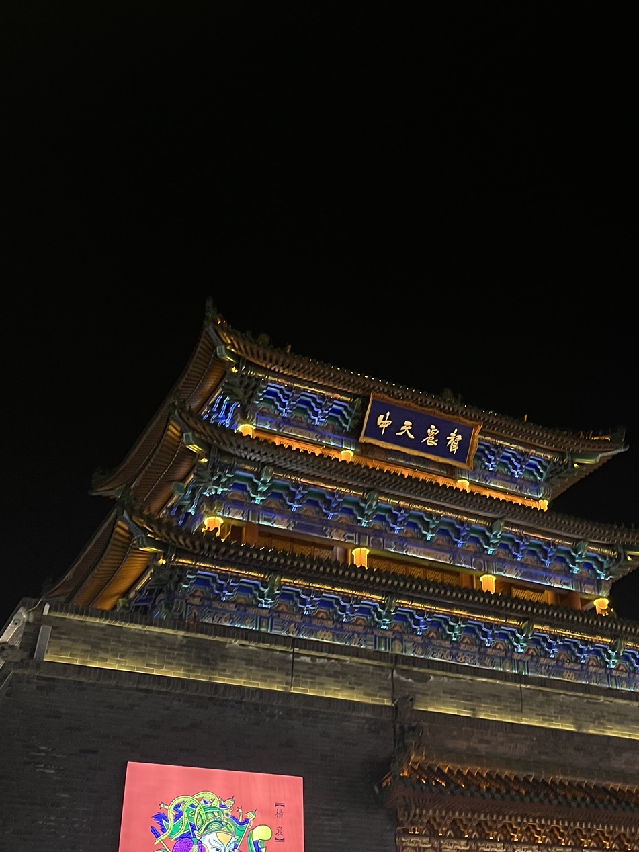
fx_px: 1009
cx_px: 450
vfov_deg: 45.5
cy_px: 333
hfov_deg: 34.6
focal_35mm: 41
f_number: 1.6
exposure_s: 1/50
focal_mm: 5.1
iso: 160
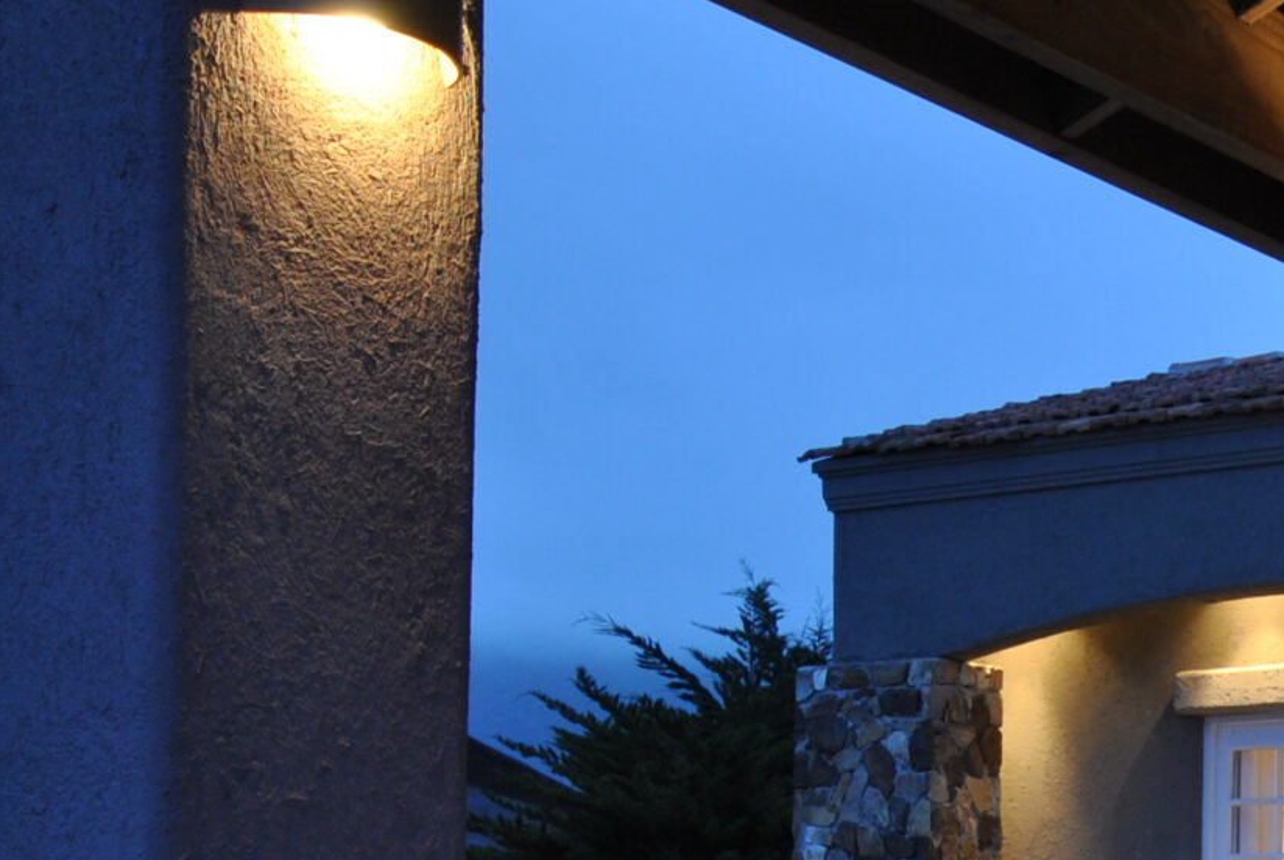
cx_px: 1529
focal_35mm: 89
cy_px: 1024
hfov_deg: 21.4
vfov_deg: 15.0
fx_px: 3163
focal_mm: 19
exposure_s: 2
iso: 200
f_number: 9
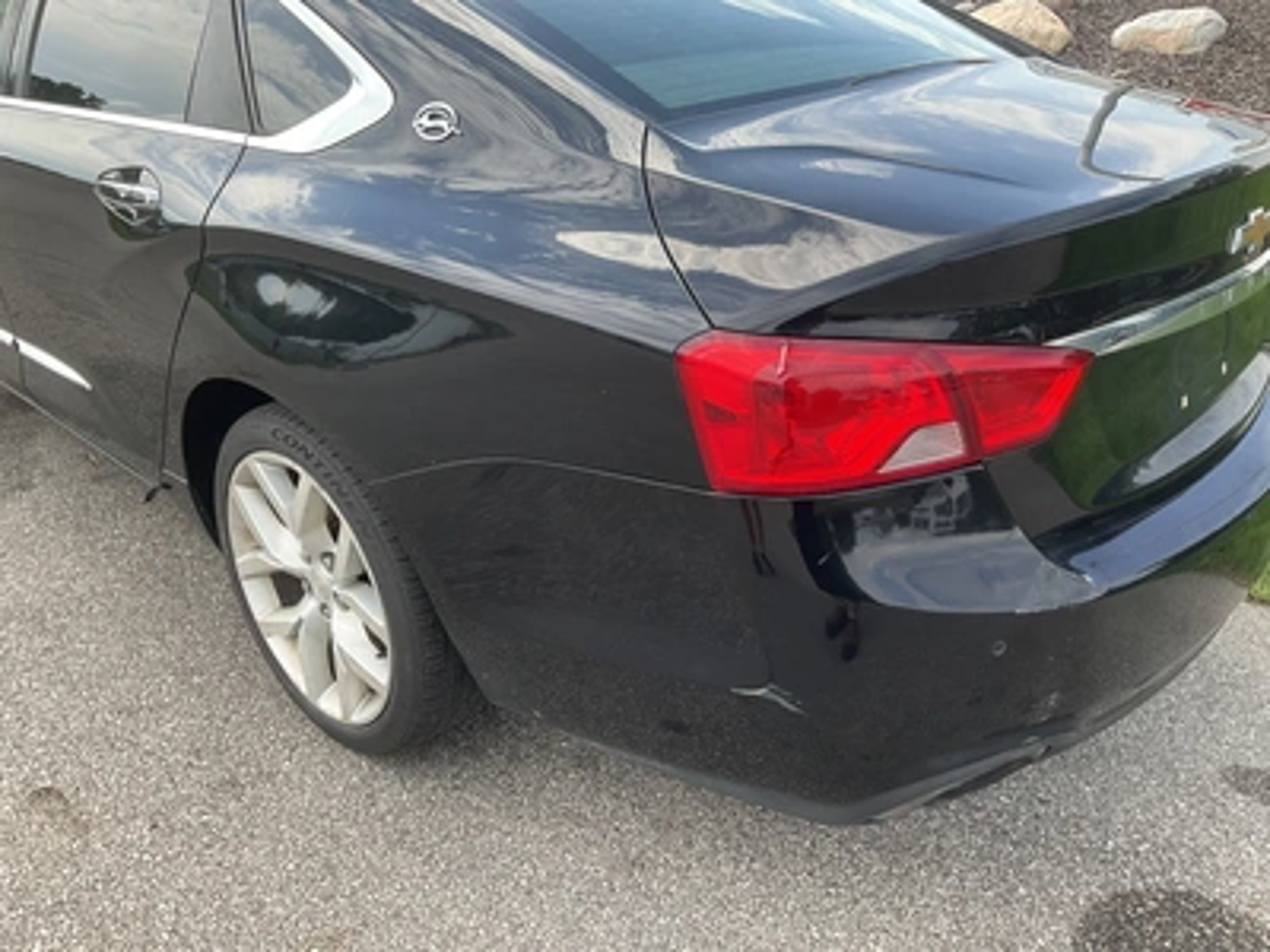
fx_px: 1064
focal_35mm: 29
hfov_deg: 61.7
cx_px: 635
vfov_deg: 48.2
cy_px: 476
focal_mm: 3
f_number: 1.8
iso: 25
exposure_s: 1/340
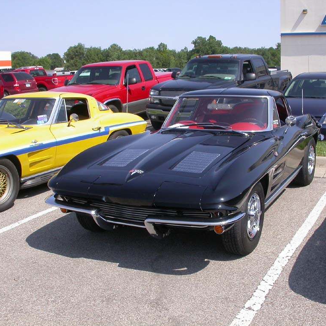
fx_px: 479
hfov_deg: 37.5
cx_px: 175
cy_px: 163
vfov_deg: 37.6
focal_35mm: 45
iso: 100
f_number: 6.7
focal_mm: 7.85
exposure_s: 1/305
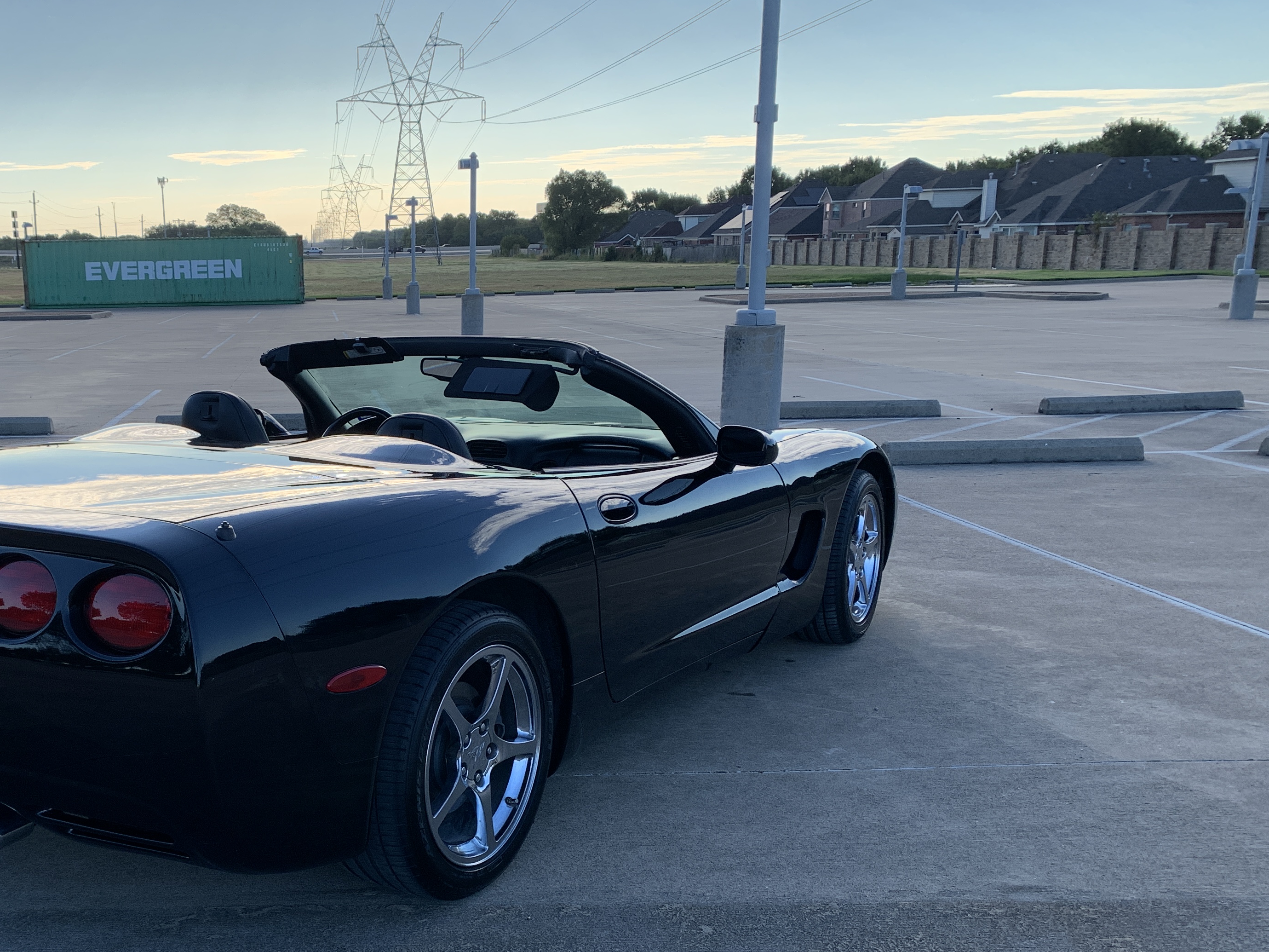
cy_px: 616
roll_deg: +1.5
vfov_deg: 37.4
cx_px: 350
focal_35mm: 38
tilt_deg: -14.7
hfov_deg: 47.5
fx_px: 1393
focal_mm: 4.25
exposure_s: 1/789
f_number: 1.8
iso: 25
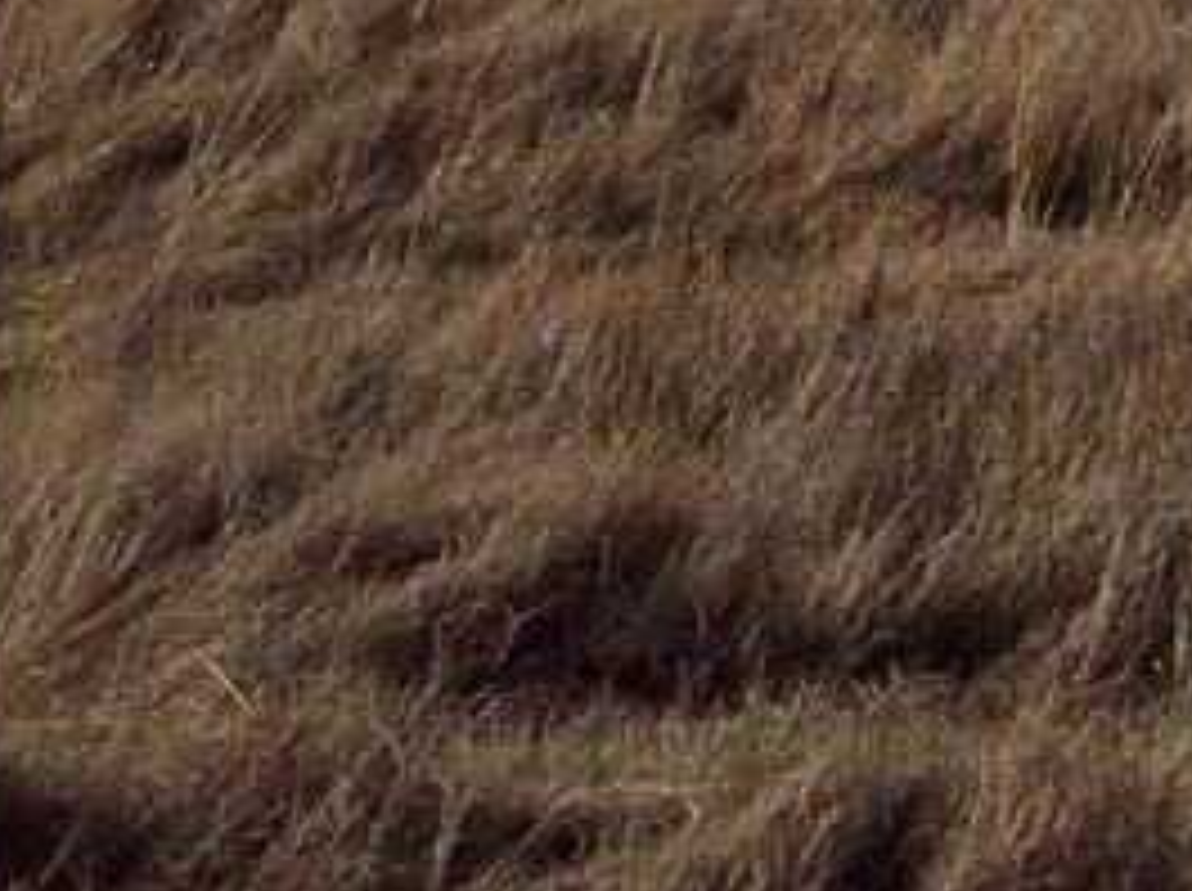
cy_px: -801
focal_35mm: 147
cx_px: 1304
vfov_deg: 9.5
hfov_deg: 13.2
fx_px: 5055
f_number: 4.8
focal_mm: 8
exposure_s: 1/1000
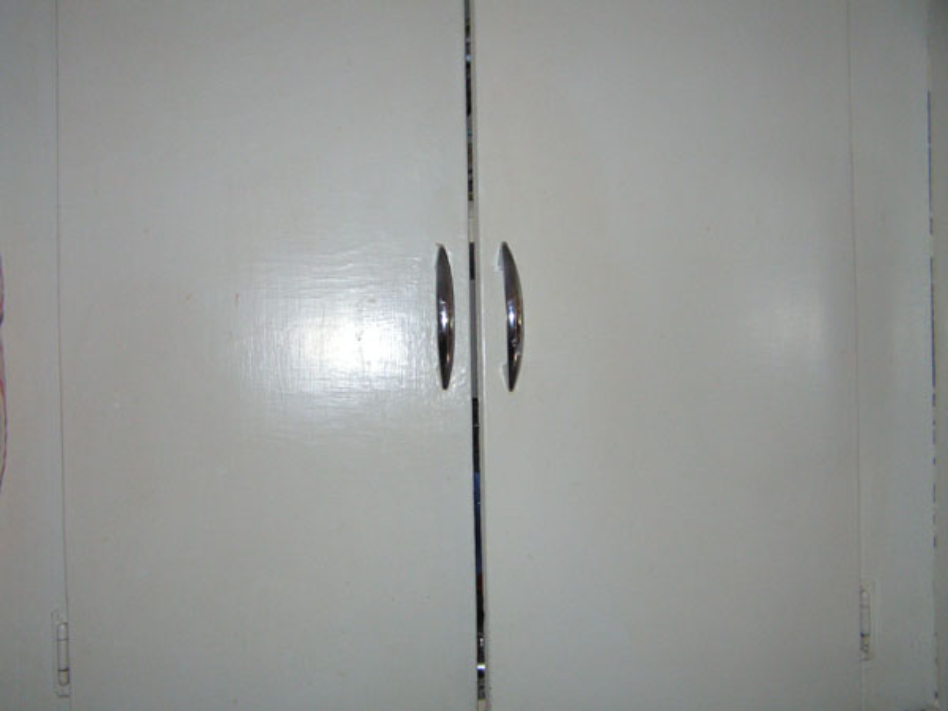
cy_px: 356
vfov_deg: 37.7
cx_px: 474
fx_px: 1041
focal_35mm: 38
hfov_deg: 49.0
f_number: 2.8
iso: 200
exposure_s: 1/40
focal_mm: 6.3
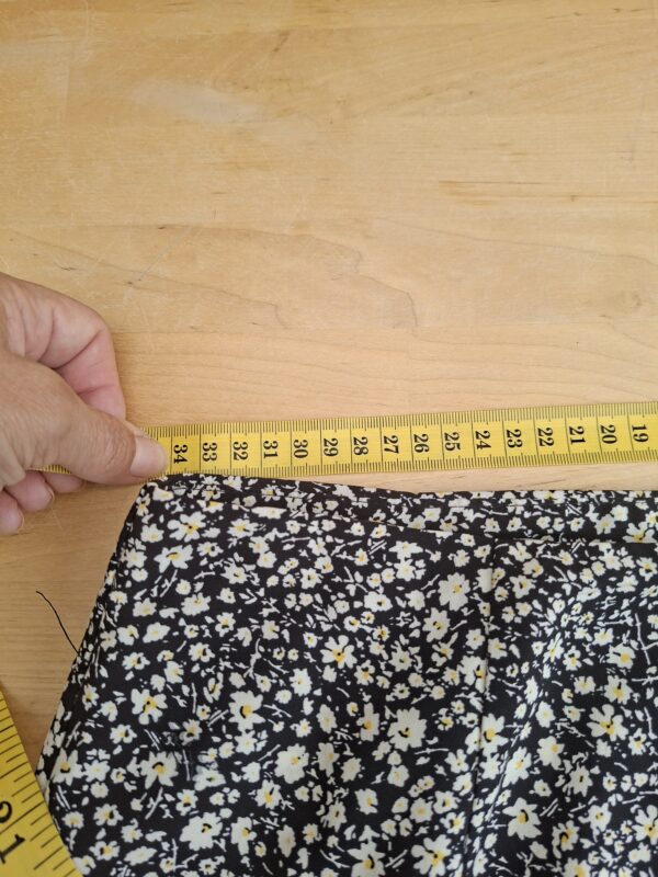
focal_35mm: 23
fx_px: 583
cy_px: 438
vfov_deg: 73.9
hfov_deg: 58.9
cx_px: 329
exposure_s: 1/240
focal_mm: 5.54
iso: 50
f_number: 1.8
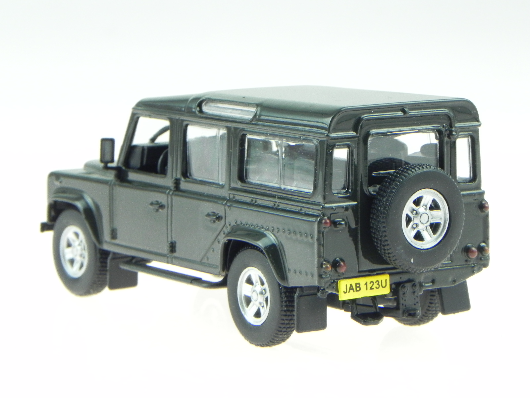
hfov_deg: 13.7
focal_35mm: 144
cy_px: 199
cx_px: 265
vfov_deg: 10.3
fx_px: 2205
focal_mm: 25.7
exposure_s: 1/30
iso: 341
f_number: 8
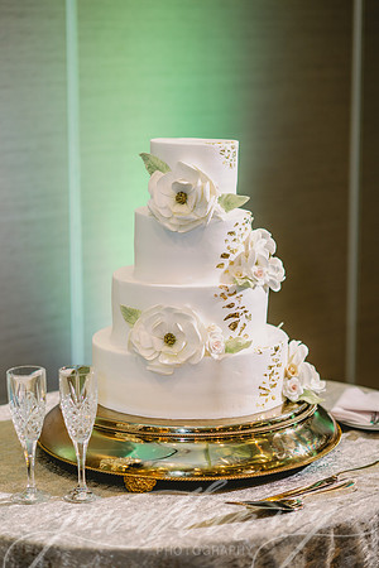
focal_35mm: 85
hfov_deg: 16.1
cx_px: 190
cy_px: 284
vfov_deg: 23.9
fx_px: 1342
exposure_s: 1/80
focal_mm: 85
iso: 400
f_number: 2.5
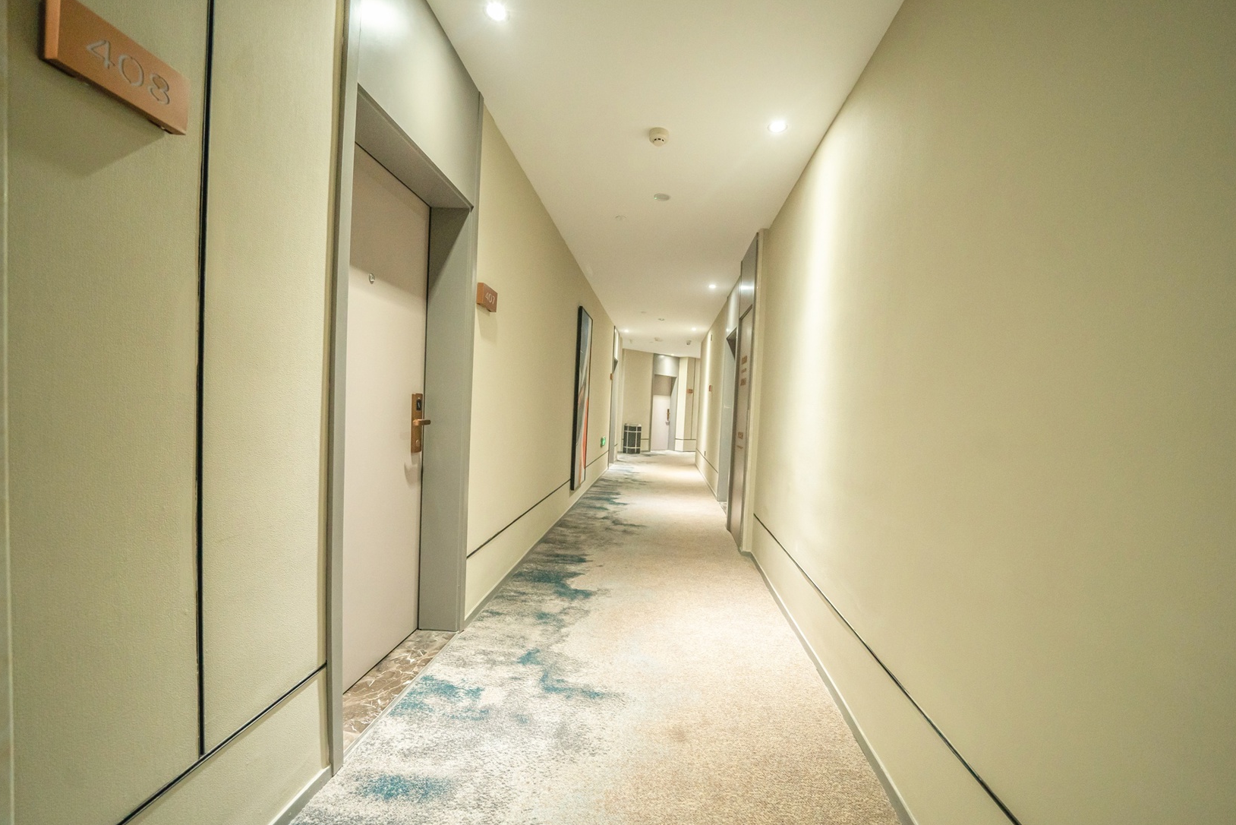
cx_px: 643
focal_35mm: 13
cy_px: 430
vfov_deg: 85.4
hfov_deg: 108.3
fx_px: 446
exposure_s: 1/80
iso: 2500
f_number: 4
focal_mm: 12
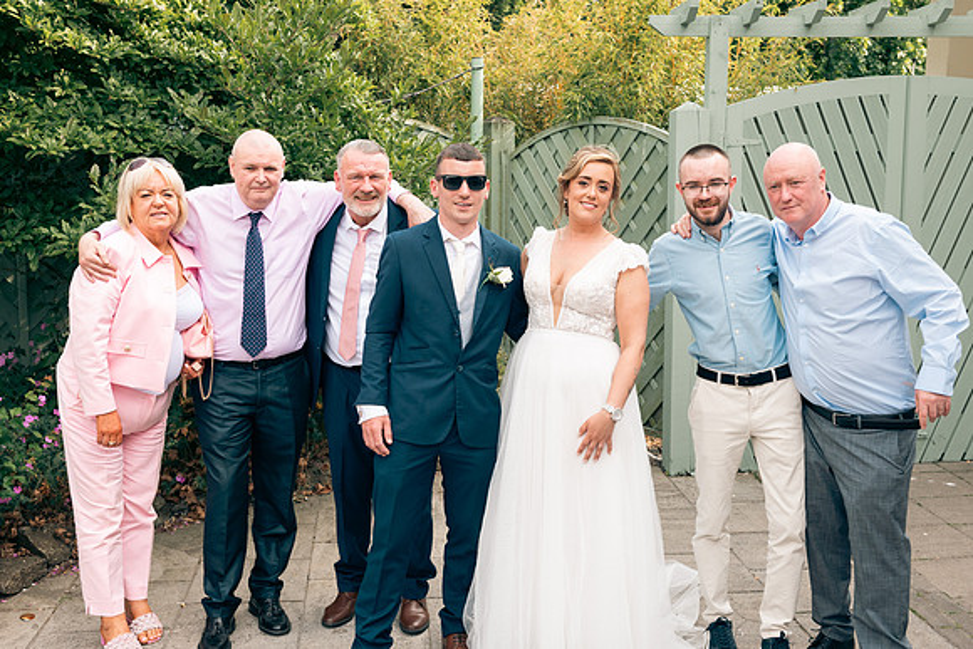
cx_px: 486
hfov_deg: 46.4
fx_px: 1135
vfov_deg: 31.9
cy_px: 324
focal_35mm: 42
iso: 160
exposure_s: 1/160
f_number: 6.3
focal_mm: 42
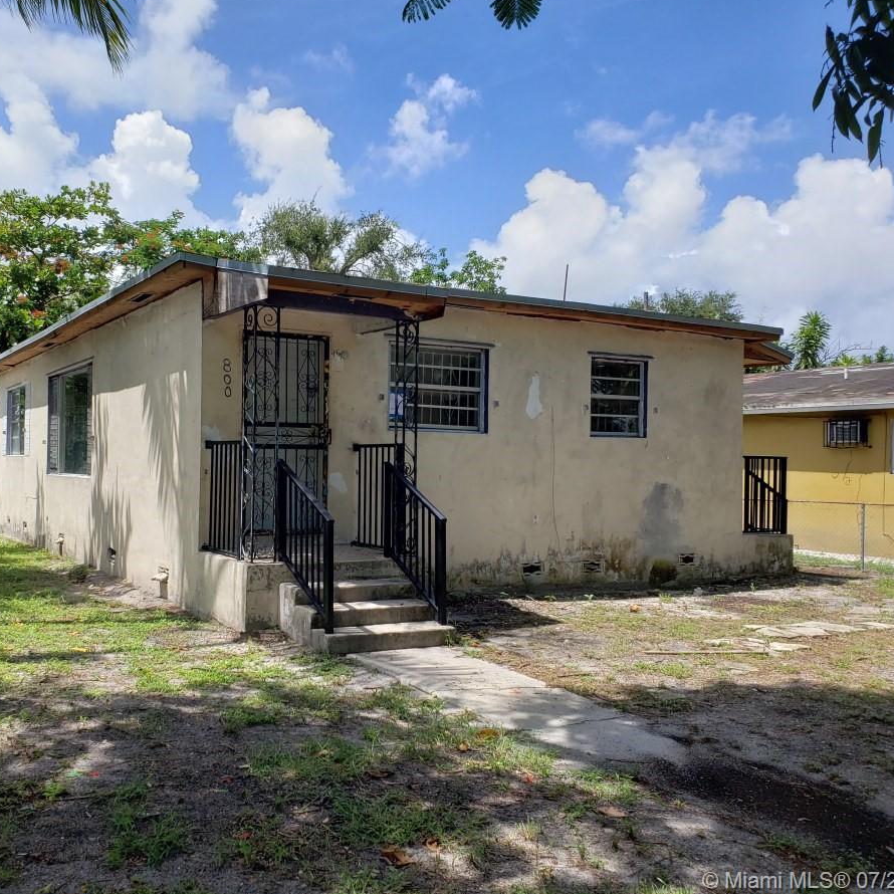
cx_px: 348
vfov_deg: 52.5
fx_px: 906
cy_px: 445
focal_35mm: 31
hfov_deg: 52.1
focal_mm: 4.3
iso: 50
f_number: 2.4
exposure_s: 1/1337
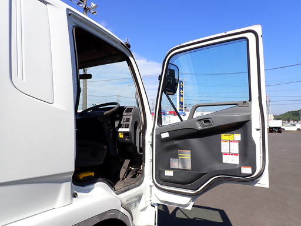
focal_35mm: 25
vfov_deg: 54.9
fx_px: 217
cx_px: 150
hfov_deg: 69.4
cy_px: 113
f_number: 8
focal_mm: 4.5
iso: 100
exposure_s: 1/200
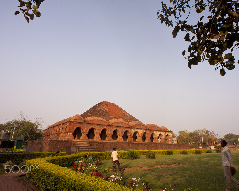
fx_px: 163
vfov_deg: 60.9
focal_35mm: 23
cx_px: 140
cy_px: 96
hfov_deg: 72.0
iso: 640
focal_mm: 20
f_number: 22
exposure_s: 1/30
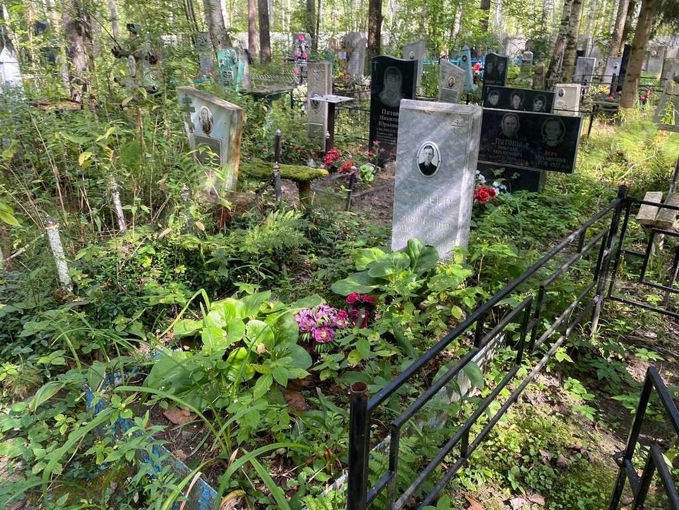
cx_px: 340
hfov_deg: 67.3
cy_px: 255
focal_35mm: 26
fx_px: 510
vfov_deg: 53.1
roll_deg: -0.1
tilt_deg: -18.7
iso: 64
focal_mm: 4.25
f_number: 1.8
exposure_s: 1/121
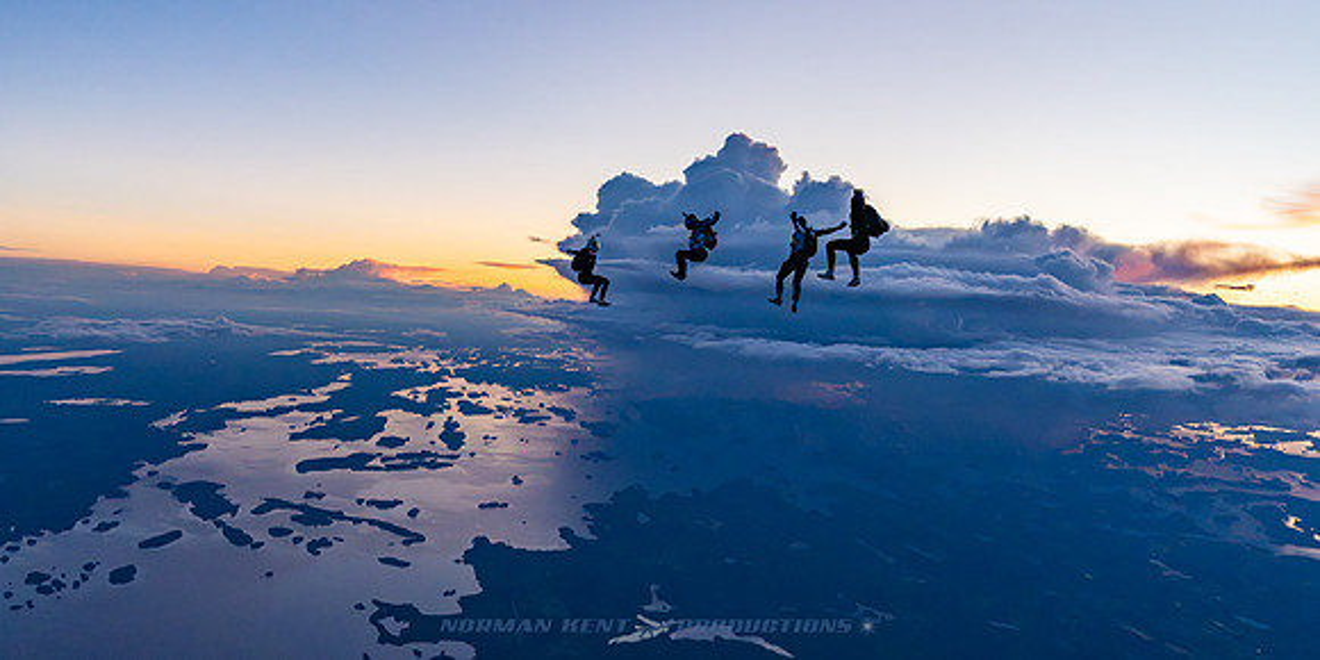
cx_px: 591
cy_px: 263
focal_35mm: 35
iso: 1000
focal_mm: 28
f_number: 4
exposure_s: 1/2000
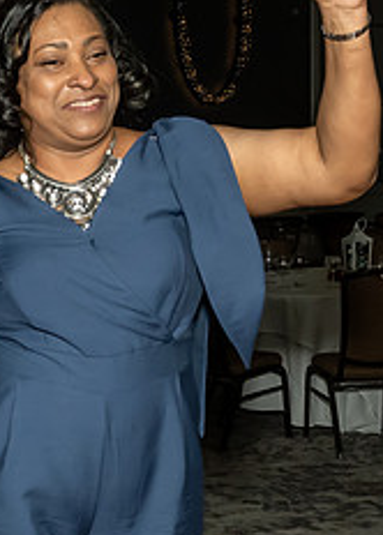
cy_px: 391
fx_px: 1399
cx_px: 76
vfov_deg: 21.5
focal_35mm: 92
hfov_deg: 15.5
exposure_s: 1/250
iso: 1000
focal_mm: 19
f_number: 8
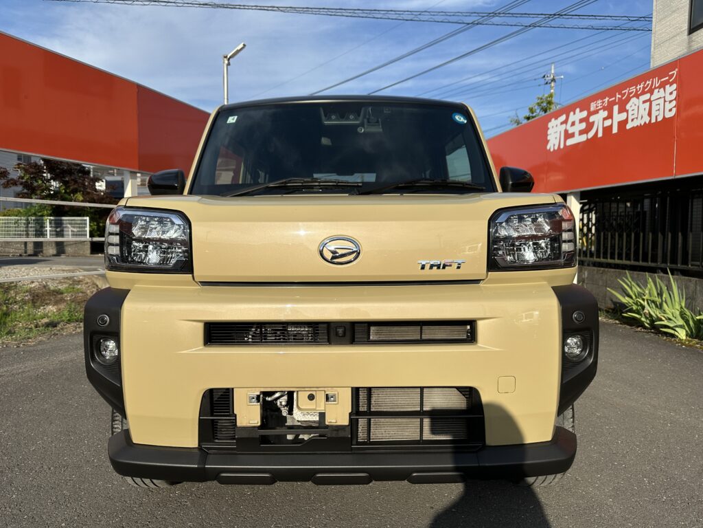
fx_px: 487
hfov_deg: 71.6
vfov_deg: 56.8
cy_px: 264
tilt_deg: -4.4
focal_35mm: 24
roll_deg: -1.0
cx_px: 352
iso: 80
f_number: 1.78
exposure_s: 1/5000
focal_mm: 6.86
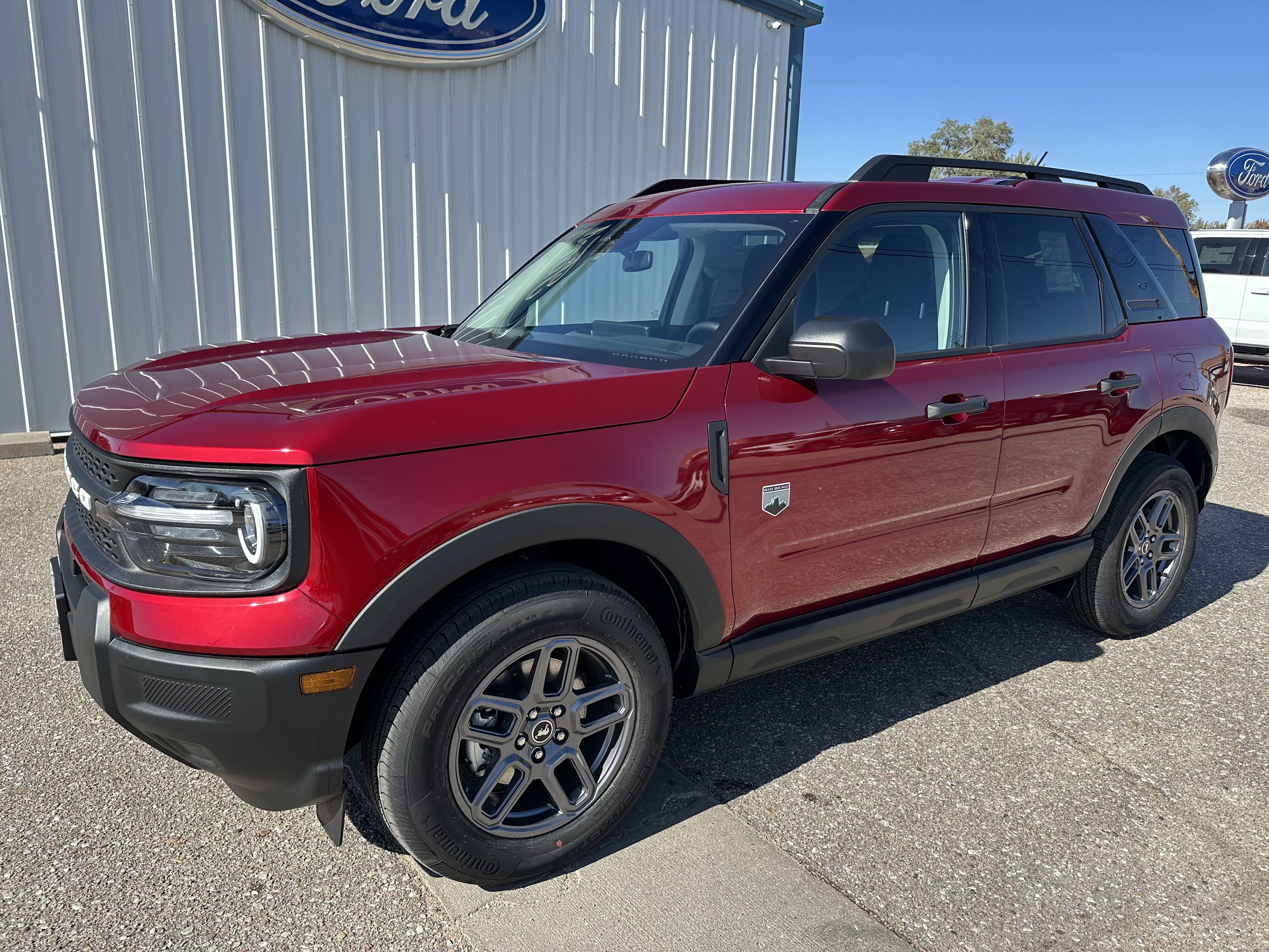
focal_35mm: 24
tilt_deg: -13.2
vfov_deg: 56.8
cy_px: 476
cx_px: 634
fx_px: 880
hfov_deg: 71.6
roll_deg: -1.9
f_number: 1.78
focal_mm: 6.86
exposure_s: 1/2353
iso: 80
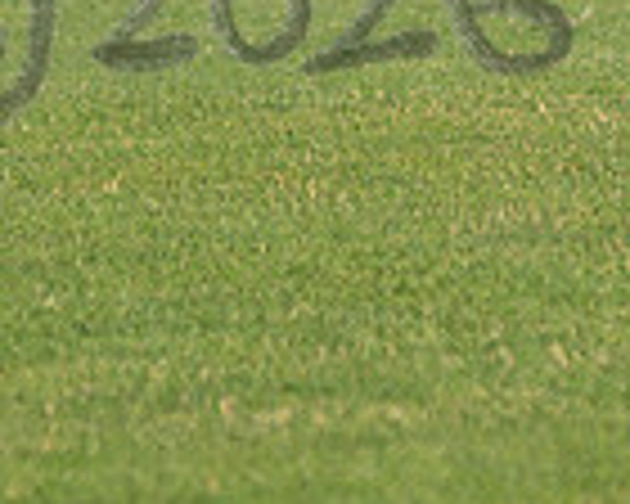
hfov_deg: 1.2
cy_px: -446
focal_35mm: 1566
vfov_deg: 1.0
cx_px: 6
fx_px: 29199
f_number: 2.8
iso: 400
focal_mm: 170
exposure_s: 1/4000
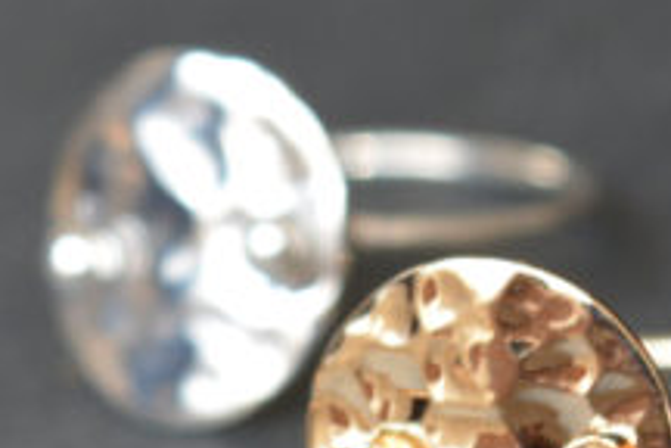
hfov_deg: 6.0
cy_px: 501
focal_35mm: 344
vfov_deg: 4.0
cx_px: 252
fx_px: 6413
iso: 560
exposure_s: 1/60
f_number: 5.6
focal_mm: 55
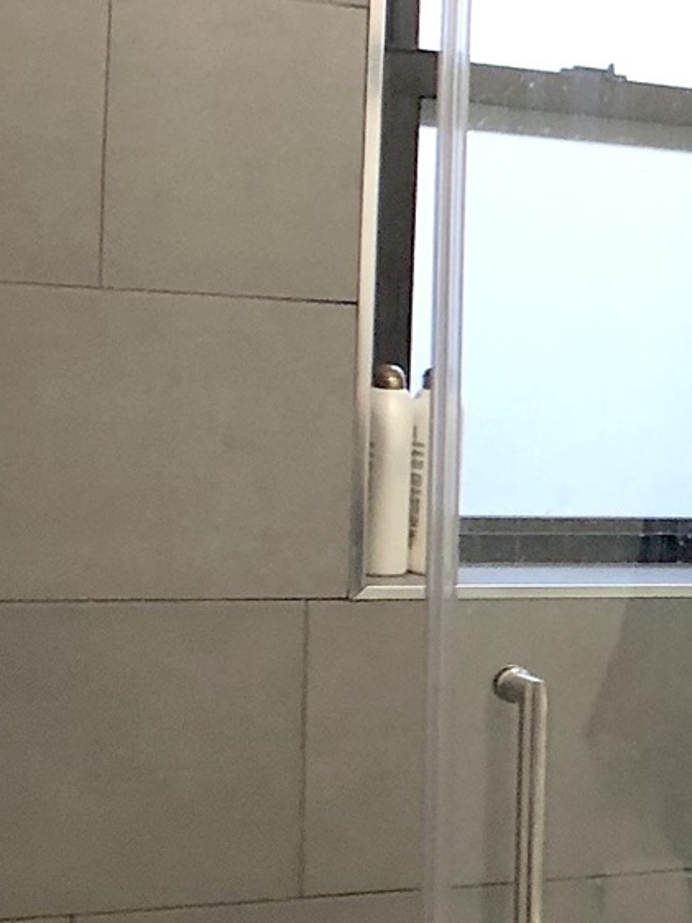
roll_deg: -1.3
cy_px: 508
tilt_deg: -0.2
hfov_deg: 11.7
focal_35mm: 115
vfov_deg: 17.1
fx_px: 3064
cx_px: 1322
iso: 40
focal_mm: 4
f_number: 1.8
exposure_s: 1/20
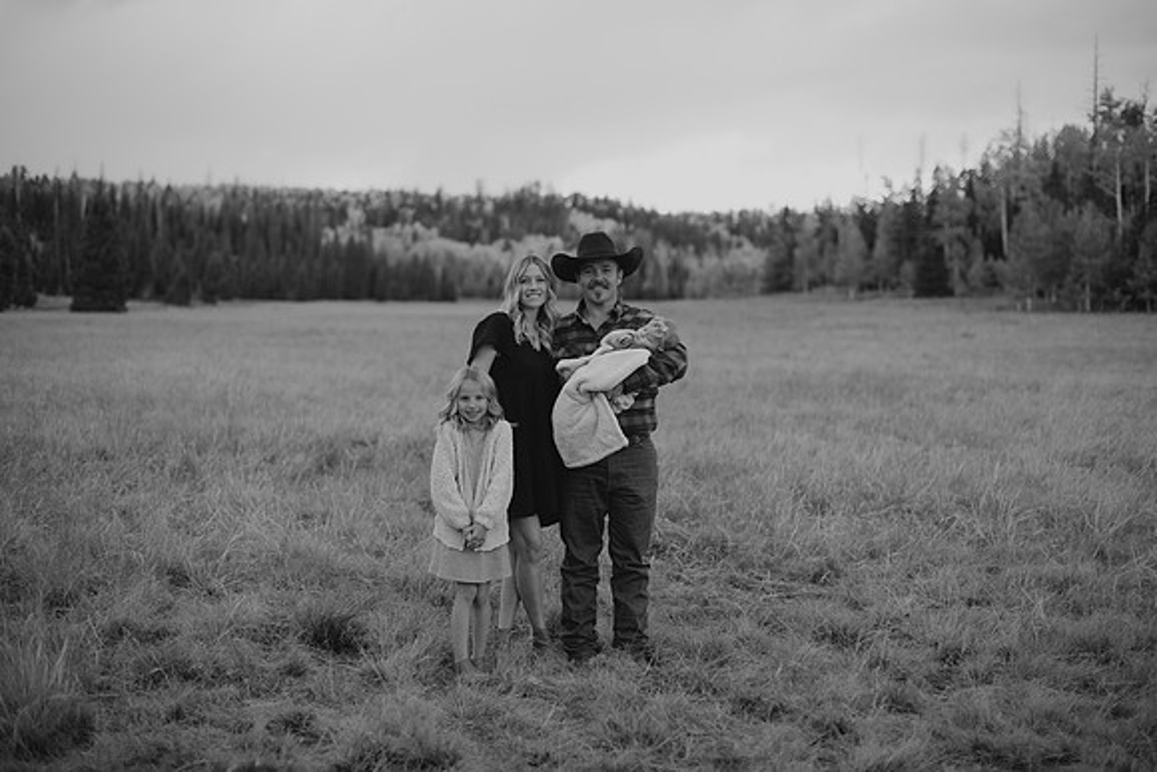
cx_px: 594
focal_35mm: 51
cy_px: 396
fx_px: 1649
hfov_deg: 38.7
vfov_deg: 26.3
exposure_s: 1/640
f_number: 2
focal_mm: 50
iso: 160
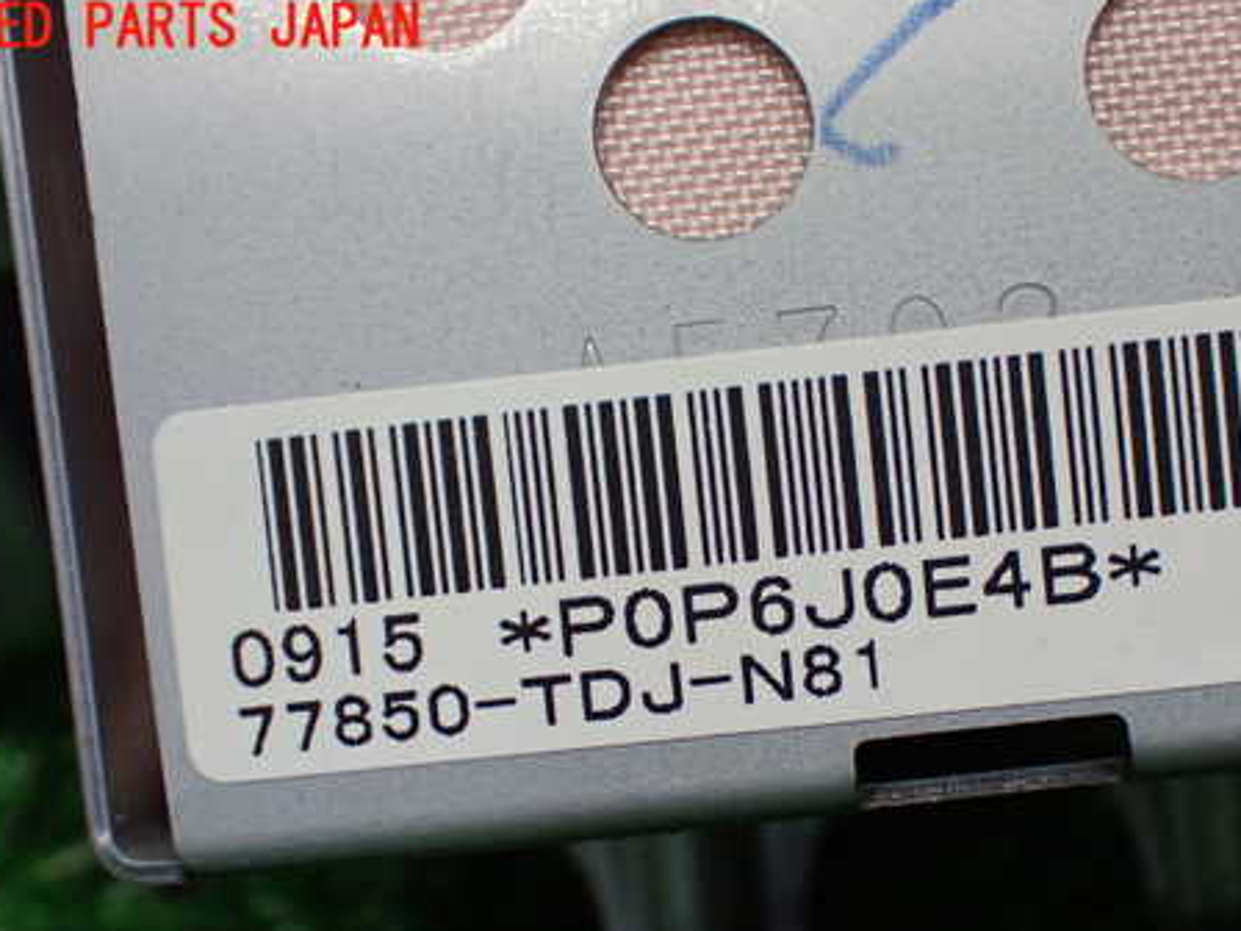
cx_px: 748
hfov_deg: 30.6
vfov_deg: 23.2
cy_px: 618
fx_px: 2259
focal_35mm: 63
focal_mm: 8.4
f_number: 3.1
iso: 800
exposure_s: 1/160
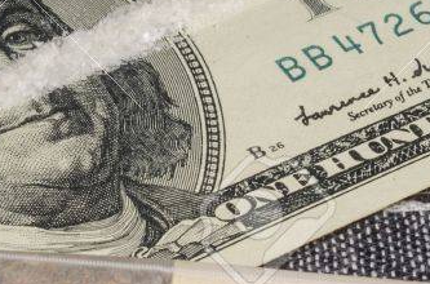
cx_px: 19
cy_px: 166
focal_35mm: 258
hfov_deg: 8.0
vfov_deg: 5.3
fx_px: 3073
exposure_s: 1/6
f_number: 14
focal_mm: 44
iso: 100
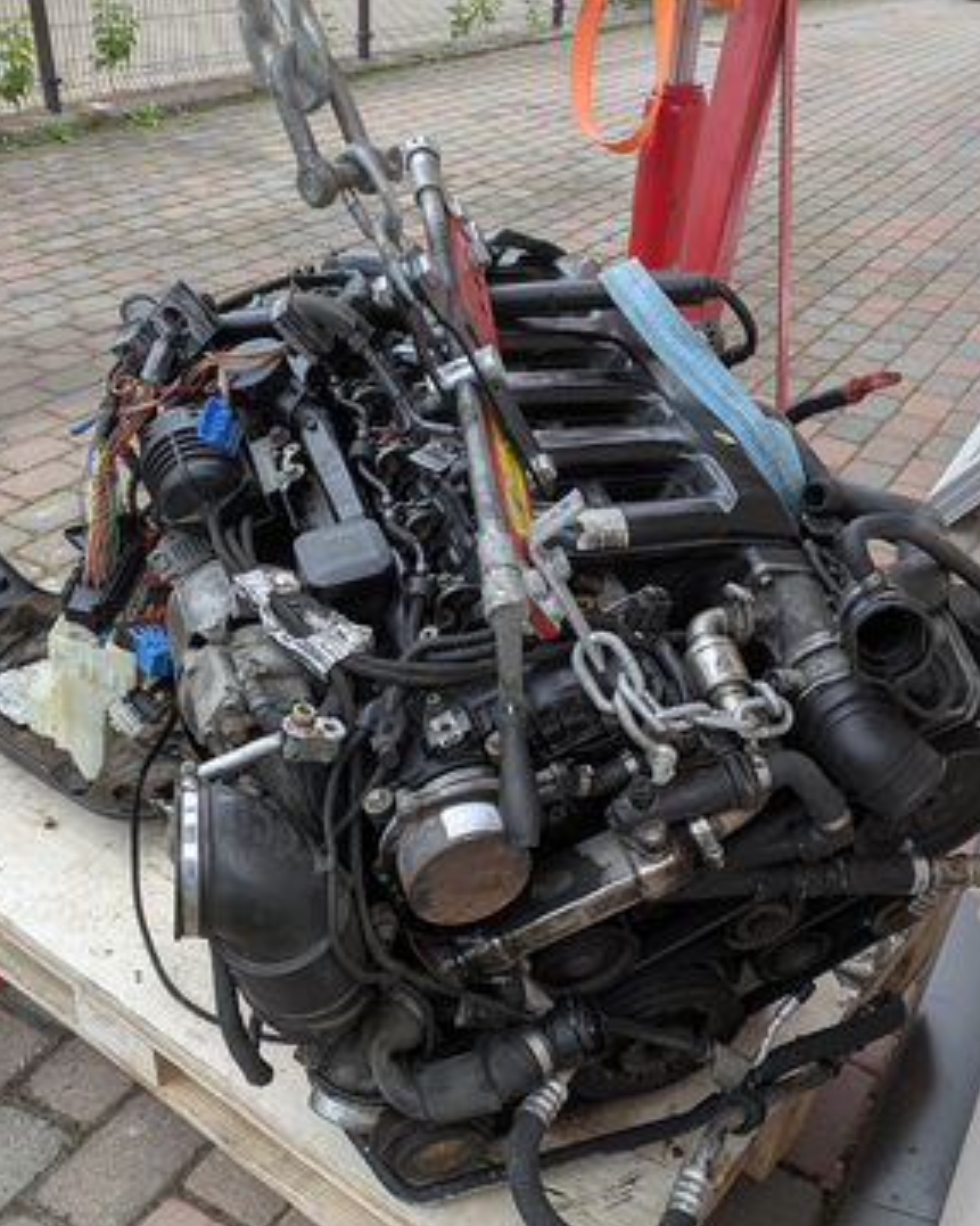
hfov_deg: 43.3
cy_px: 796
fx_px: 1233
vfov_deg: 52.1
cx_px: 510
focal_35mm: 34
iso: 49
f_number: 1.89
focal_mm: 5.43
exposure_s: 1/238
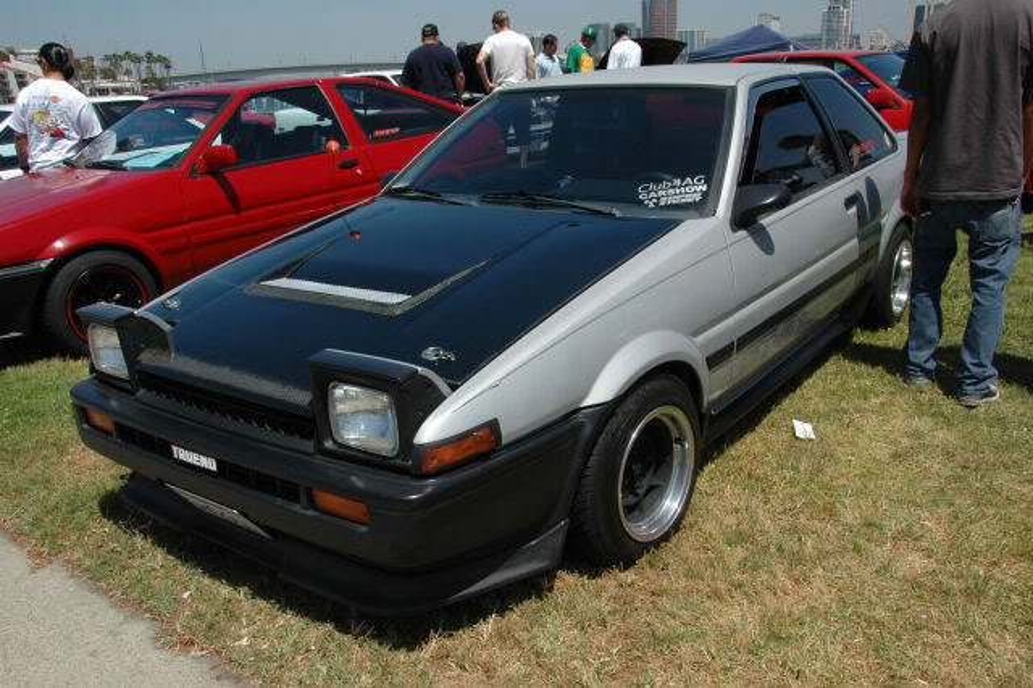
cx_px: 516
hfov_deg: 62.0
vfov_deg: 43.6
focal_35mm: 30
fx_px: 860
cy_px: 344
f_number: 14
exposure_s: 1/160
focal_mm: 20
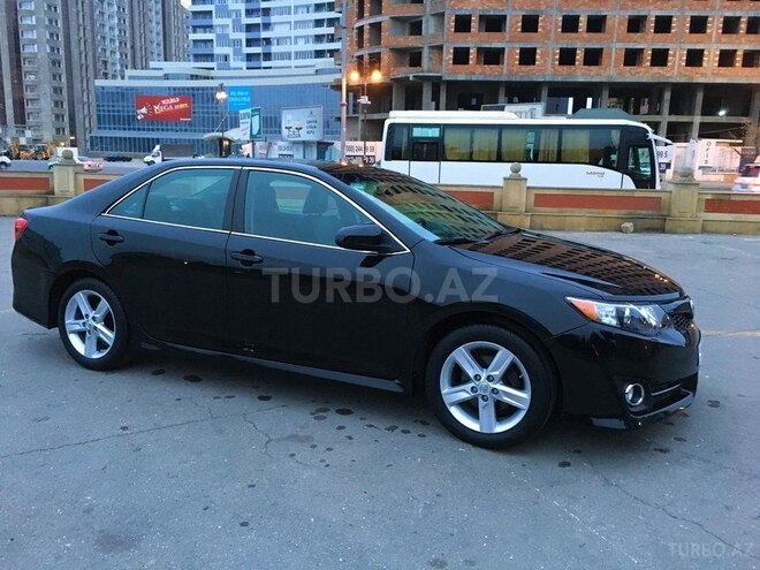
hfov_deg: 61.7
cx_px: 380
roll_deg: -1.7
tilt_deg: -11.2
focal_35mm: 29
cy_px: 285
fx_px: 637
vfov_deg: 48.2
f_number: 2.2
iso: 200
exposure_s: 1/25
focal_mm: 4.15
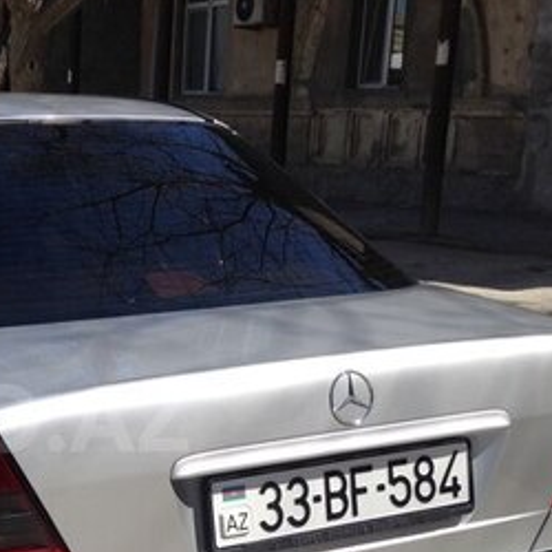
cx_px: -38
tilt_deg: -13.3
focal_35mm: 77
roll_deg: -0.7
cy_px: 418
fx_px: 1389
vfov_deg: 22.3
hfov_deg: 21.4
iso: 50
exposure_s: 1/1290
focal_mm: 4.12
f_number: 2.4
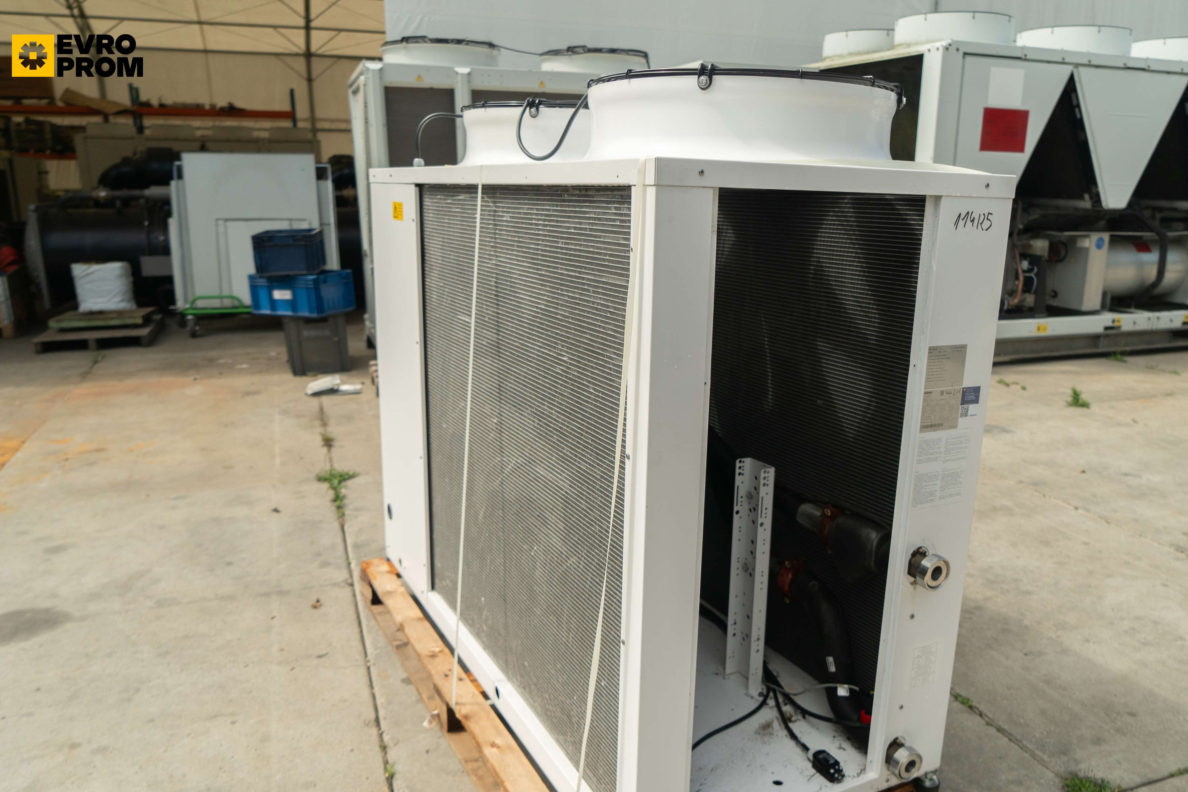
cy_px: 441
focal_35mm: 28
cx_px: 645
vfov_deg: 46.3
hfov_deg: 65.4
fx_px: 924
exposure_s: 1/1000
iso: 250
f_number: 4
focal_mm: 24
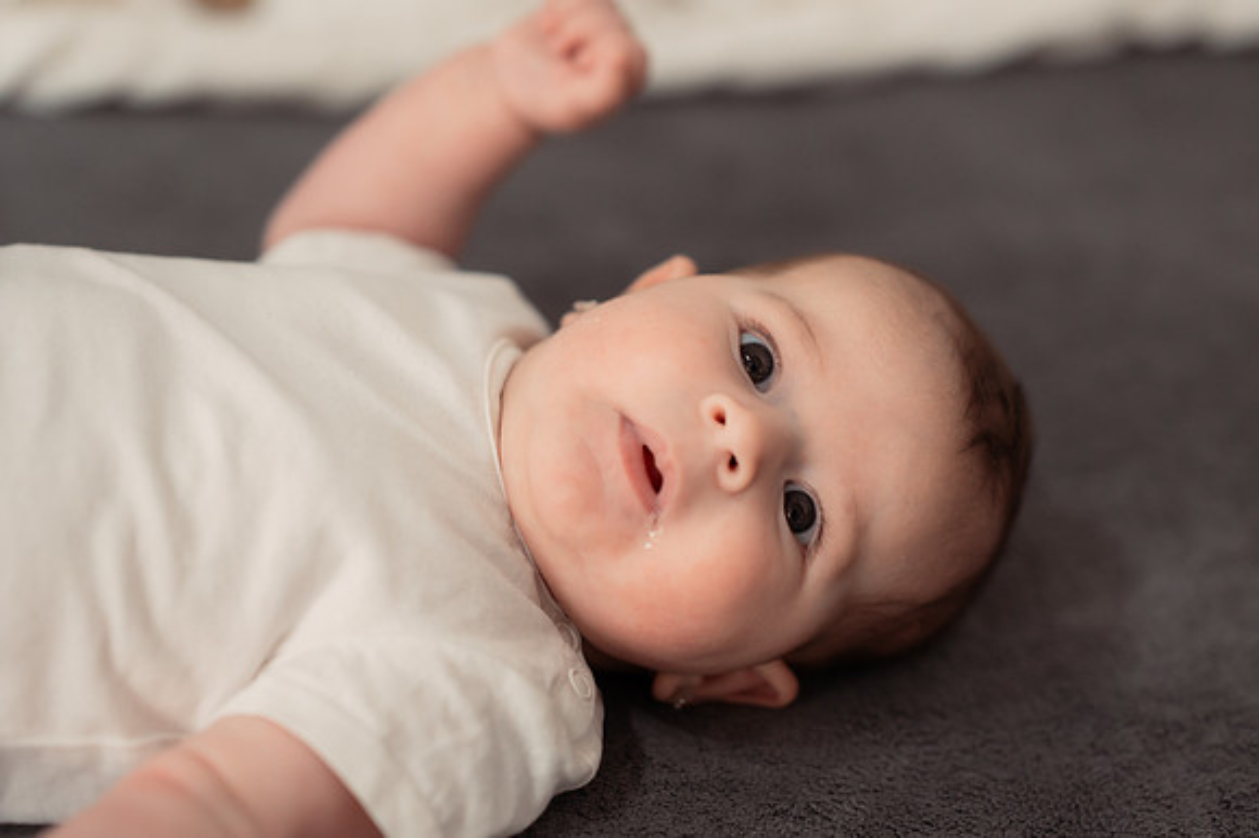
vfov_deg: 15.4
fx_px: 3107
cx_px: 658
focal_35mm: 89
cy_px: 438
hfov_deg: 22.9
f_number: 2.2
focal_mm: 85
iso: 1600
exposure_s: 1/160
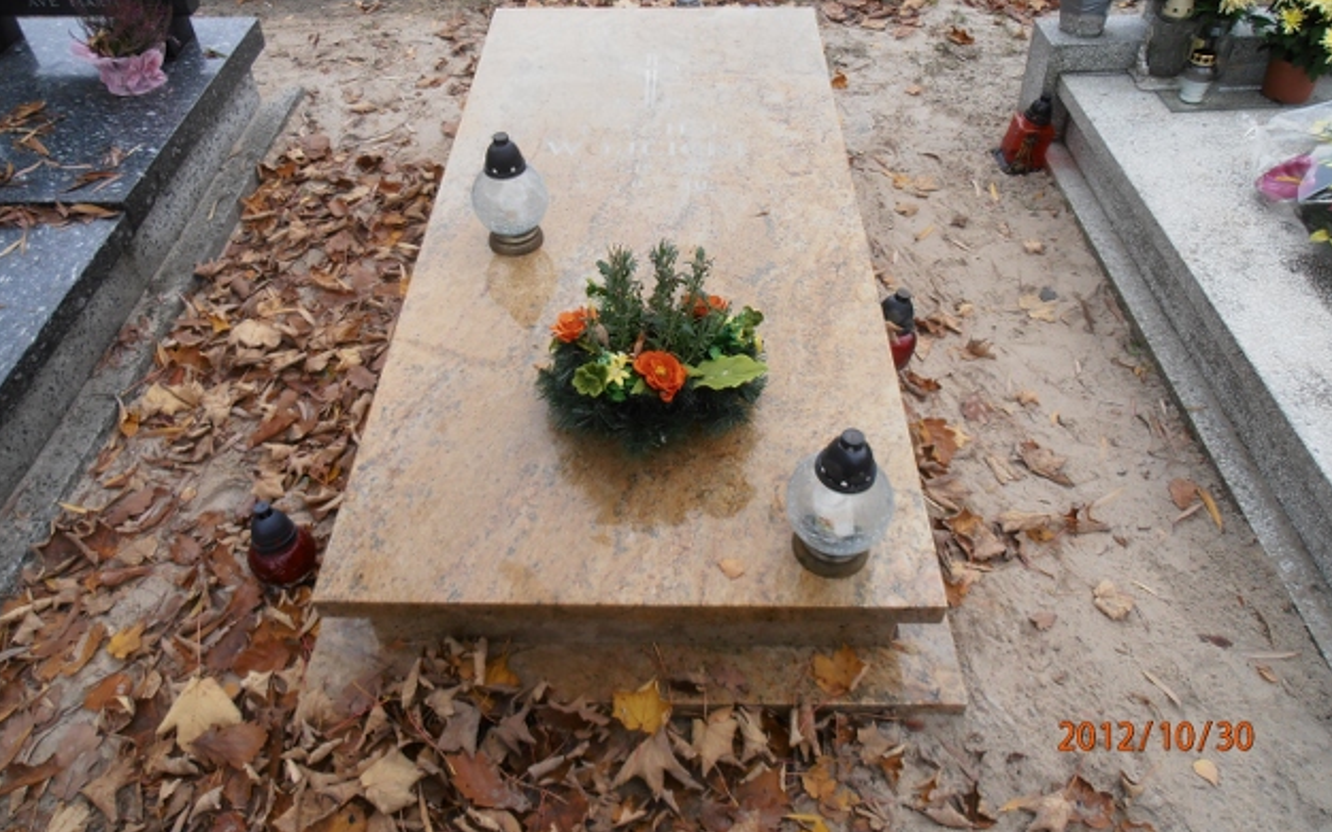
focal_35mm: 26
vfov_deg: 47.3
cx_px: 655
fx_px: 944
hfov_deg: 70.4
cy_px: 334
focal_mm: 4.2
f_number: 3
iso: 80
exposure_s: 1/160
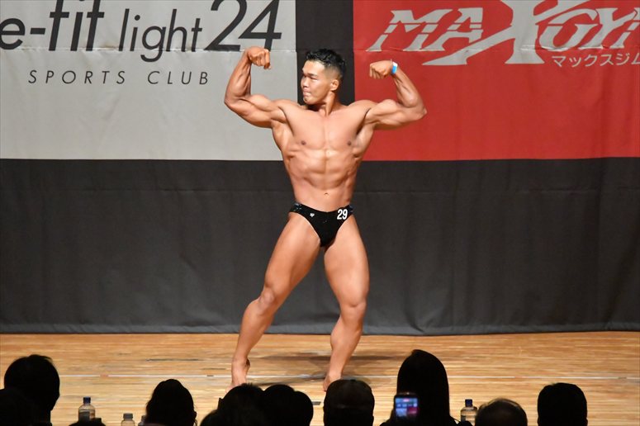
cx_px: 320
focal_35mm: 270
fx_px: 4798
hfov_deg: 7.6
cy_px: 213
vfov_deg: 5.1
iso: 16000
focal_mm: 180
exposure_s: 1/400
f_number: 5.6
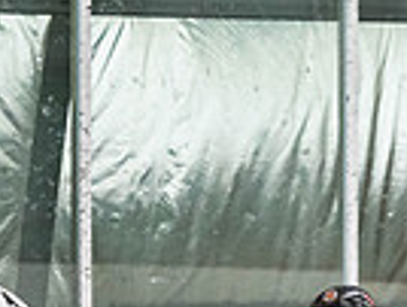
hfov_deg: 3.6
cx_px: -17
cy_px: 482
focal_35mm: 552
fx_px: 6502
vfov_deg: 2.7
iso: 2200
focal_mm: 122
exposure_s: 1/640
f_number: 2.8
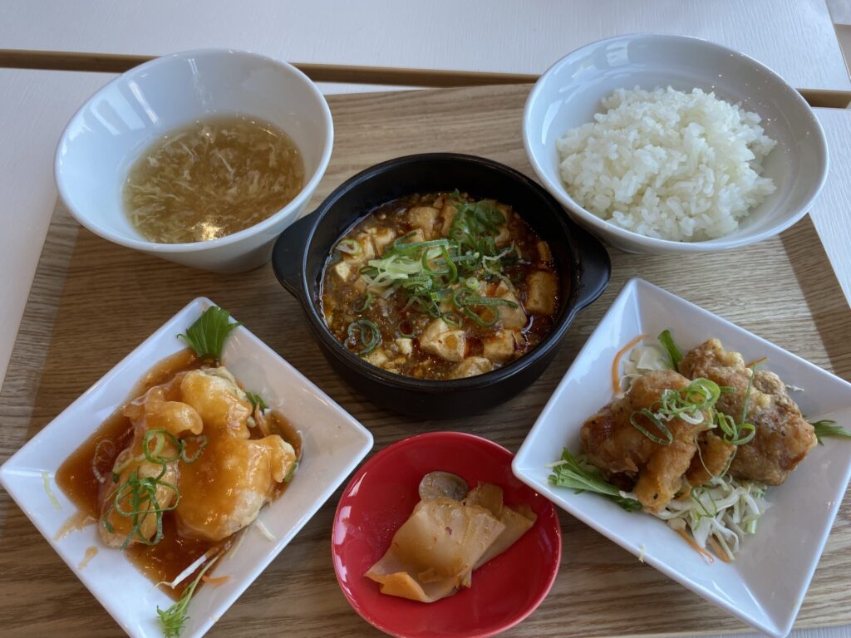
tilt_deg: -62.1
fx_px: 639
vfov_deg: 53.1
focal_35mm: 26
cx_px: 426
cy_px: 319
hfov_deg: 67.3
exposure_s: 1/122
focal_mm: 4.25
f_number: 1.8
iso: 40
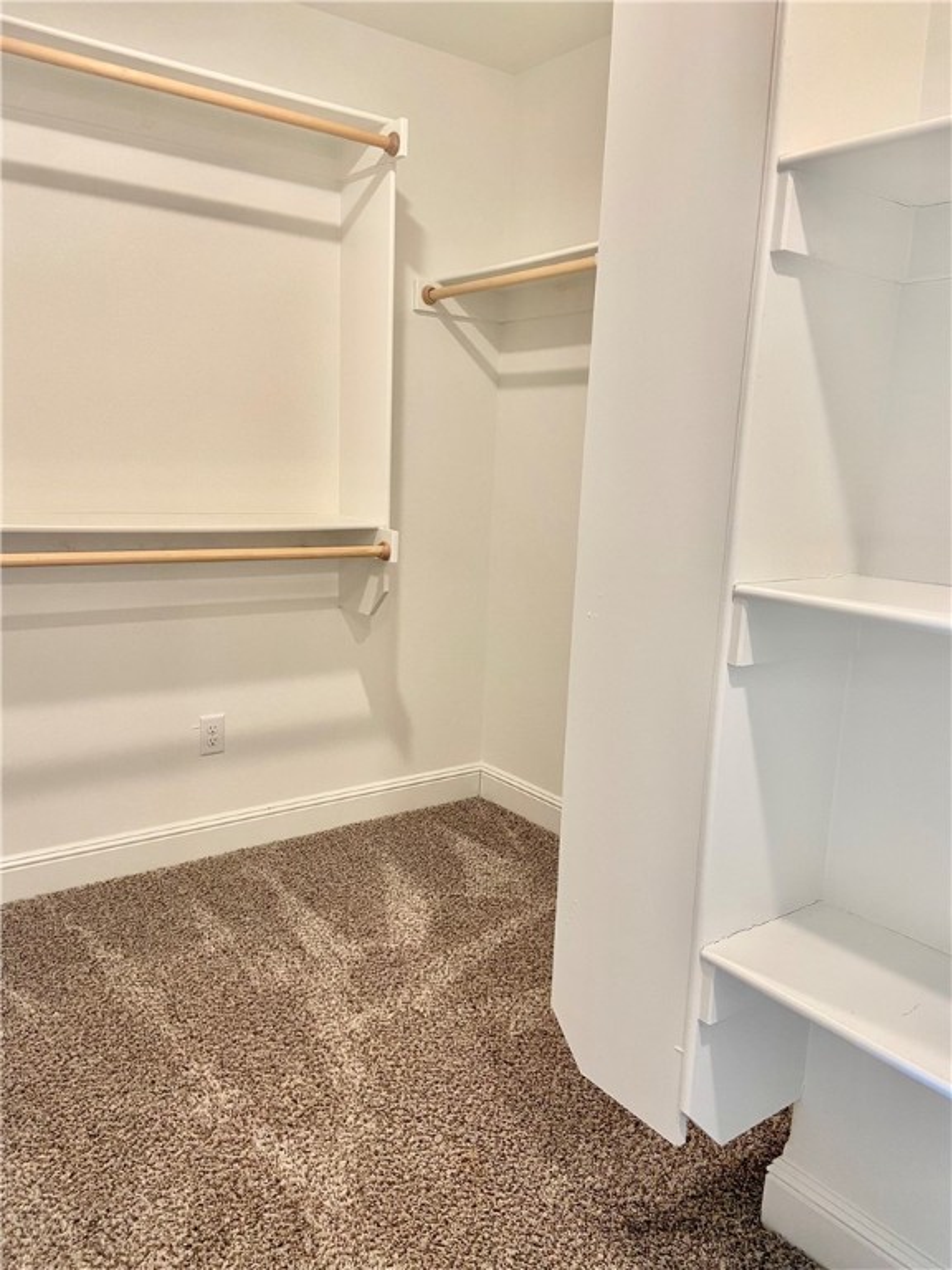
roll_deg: -2.3
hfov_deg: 53.1
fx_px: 953
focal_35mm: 26
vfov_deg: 67.3
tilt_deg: -10.2
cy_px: 635
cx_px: 476
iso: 100
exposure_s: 1/60
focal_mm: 4.25
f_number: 1.8
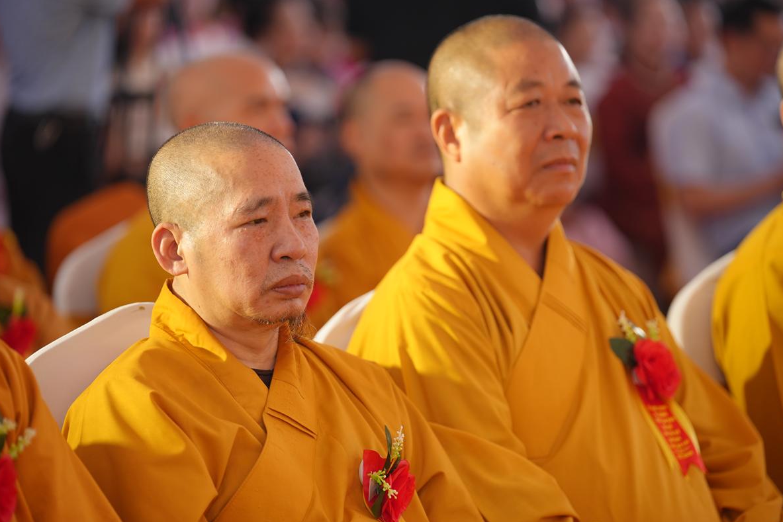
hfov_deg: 14.5
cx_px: 391
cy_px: 263
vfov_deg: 9.7
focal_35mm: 141
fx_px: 3067
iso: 400
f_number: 2.8
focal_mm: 139
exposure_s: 1/160
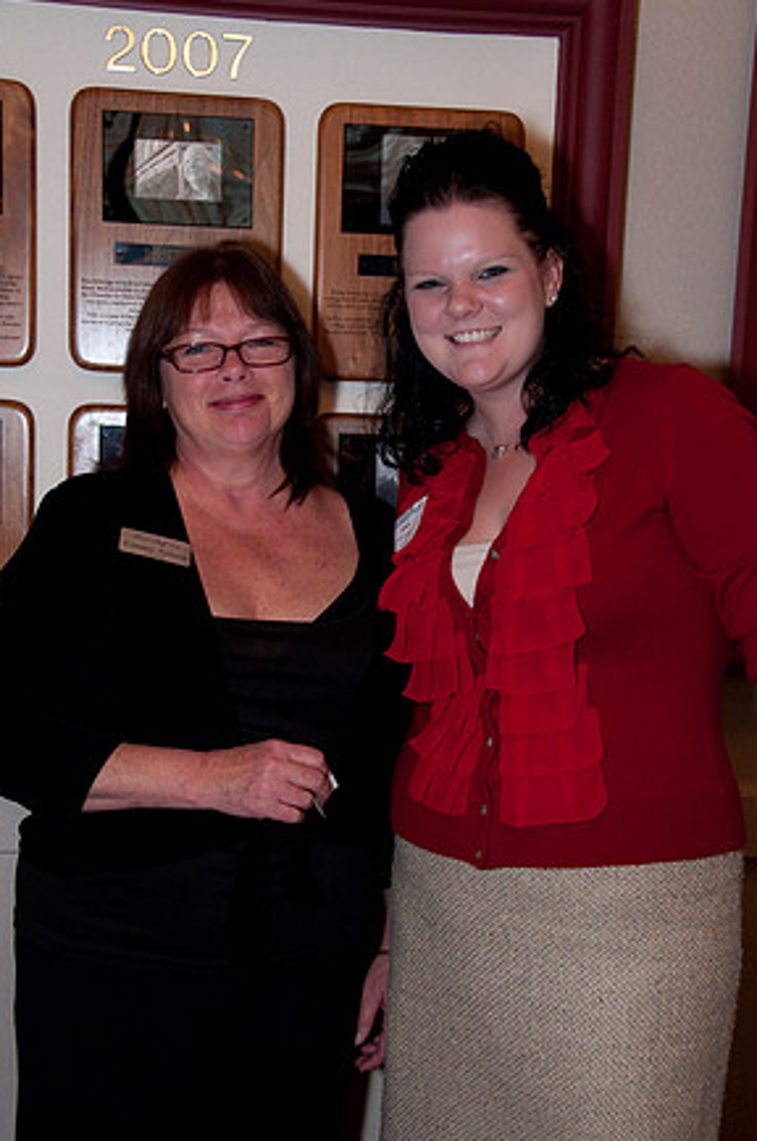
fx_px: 1772
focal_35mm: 56
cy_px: 589
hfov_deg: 24.1
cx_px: 375
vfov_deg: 35.7
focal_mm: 36
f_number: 6.3
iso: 640
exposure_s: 1/60
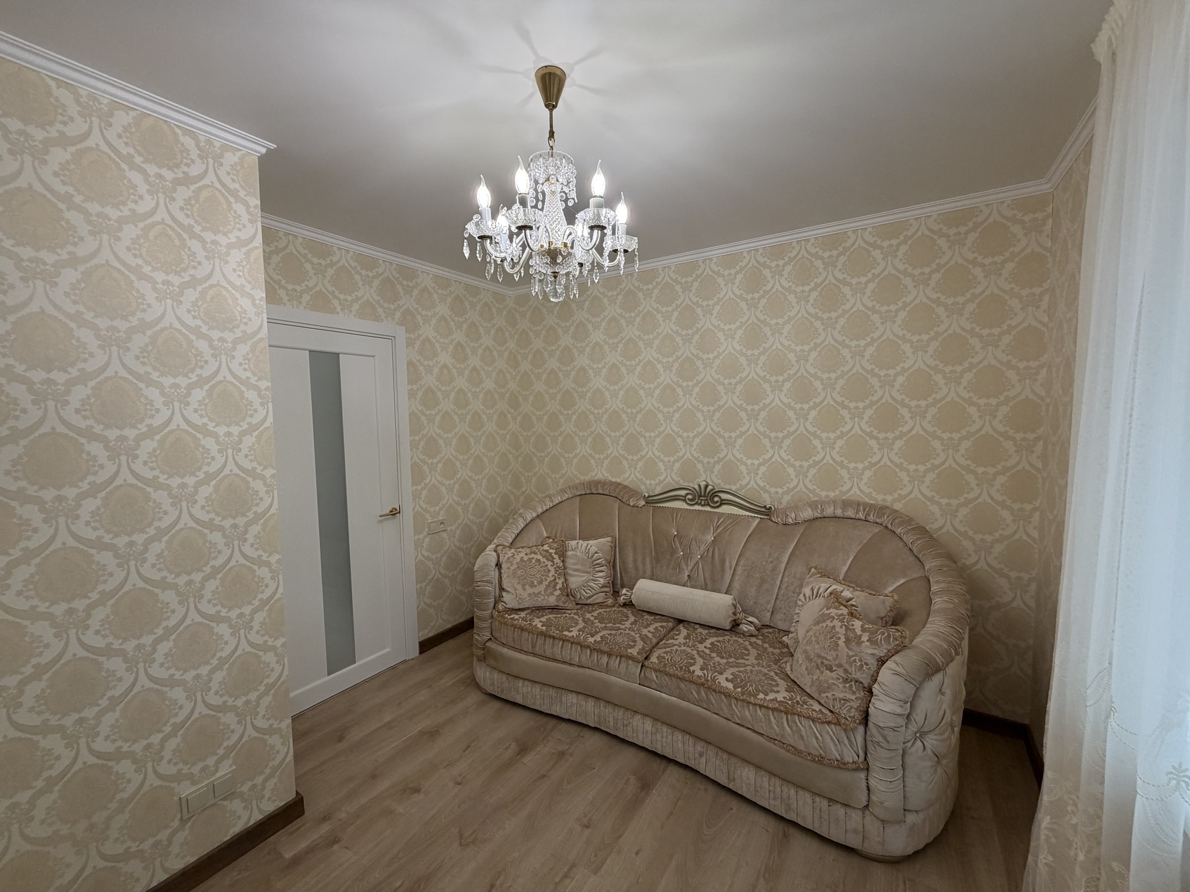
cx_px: 595
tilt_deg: -4.3
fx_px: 481
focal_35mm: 14
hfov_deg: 102.1
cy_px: 446
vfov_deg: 85.7
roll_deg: +0.9
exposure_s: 1/100
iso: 160
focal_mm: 2.22
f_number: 2.2
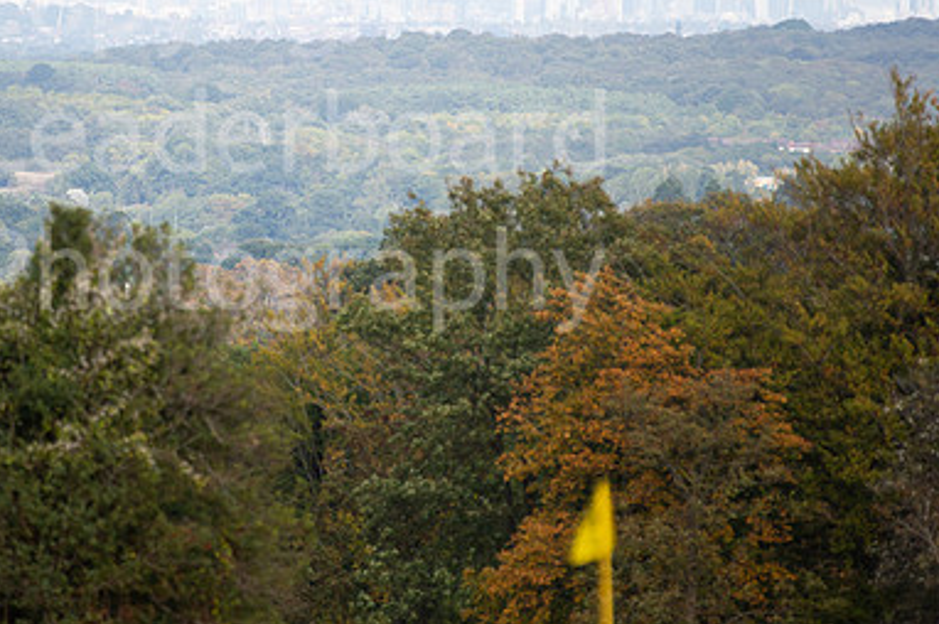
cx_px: 295
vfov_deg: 1.8
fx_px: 19780
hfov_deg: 2.7
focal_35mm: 759
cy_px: 155
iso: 500
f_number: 5.6
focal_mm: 500
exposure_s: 1/1600
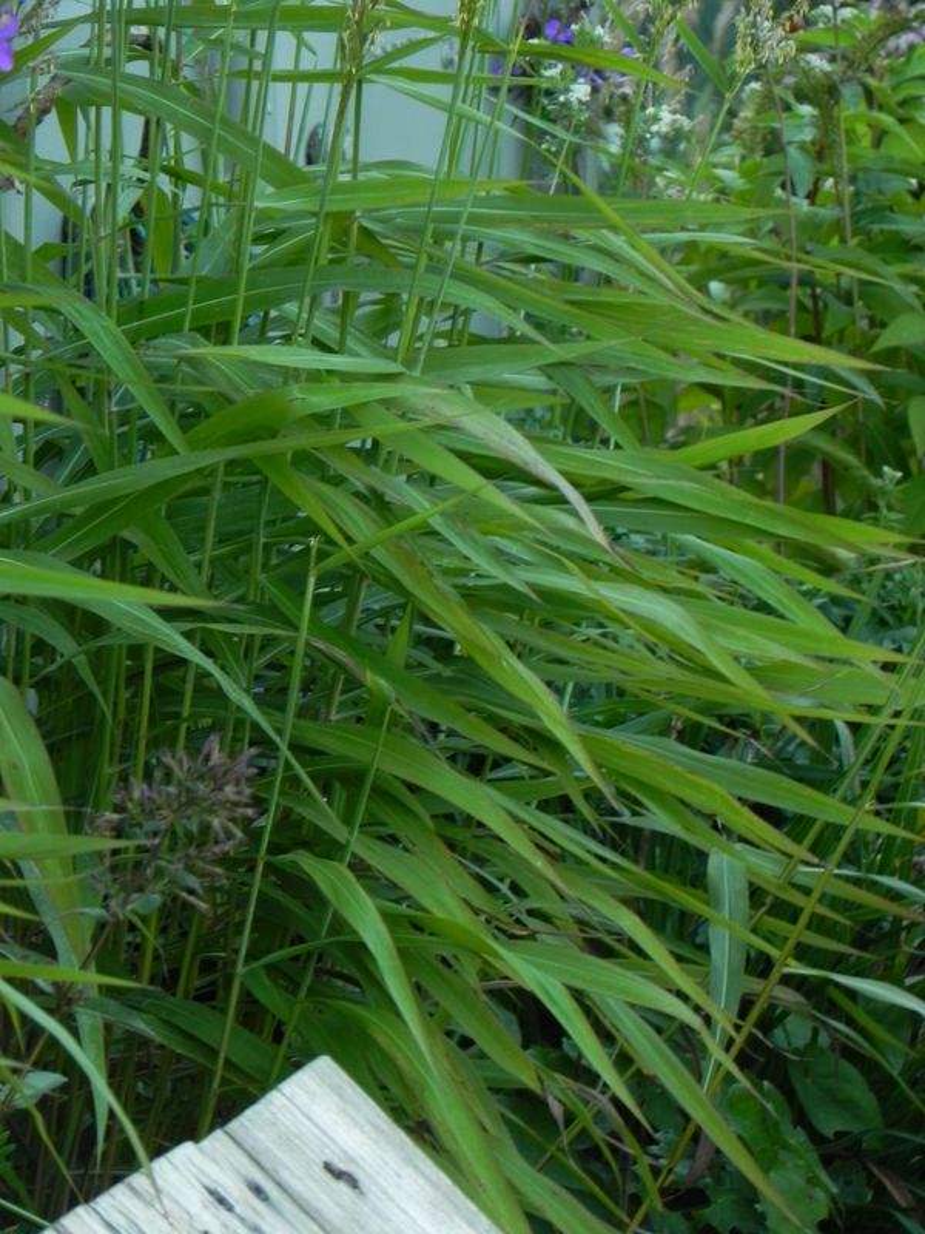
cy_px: 617
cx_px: 462
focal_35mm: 212
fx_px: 7553
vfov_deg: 9.3
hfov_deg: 7.0
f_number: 5
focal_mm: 37.7
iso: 160
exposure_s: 1/5
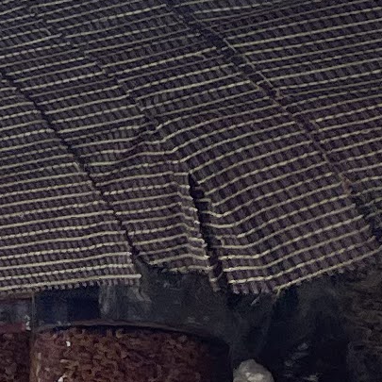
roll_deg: +3.0
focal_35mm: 220
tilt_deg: +7.5
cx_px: -514
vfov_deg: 7.9
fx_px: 2747
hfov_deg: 7.5
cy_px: 108
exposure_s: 1/2545
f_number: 1.6
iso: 32
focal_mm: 5.1
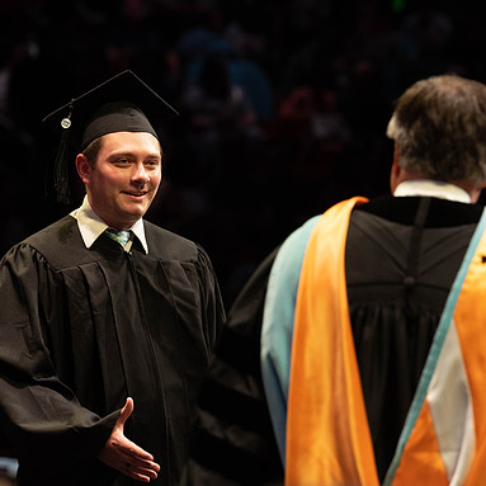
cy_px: 222
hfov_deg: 7.2
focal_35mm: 243
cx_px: 217
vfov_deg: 7.2
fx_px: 3860
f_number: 4.5
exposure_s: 1/320
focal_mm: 175
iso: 1600
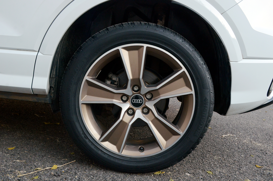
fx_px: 306
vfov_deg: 32.9
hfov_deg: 48.0
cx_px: 136
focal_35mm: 40
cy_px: 90
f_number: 8
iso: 1000
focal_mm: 27
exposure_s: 1/200
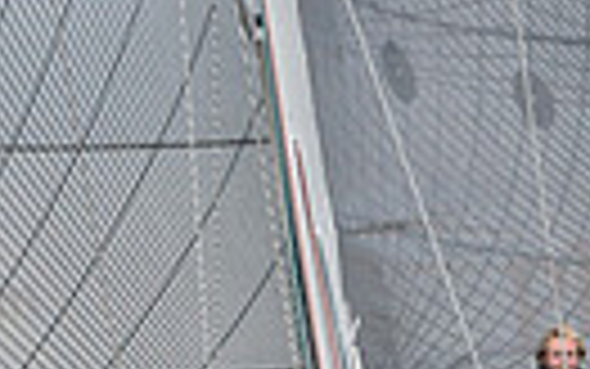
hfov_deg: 3.4
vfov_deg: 2.2
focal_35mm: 609
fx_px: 9797
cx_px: 275
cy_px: 533
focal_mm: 135
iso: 400
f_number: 2.8
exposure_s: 1/640
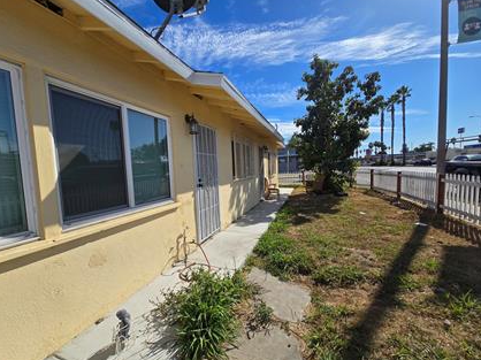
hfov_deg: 102.0
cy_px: 183
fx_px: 194
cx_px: 229
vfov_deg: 85.6
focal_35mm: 14
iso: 50
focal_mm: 2.2
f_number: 2.2
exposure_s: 1/3381
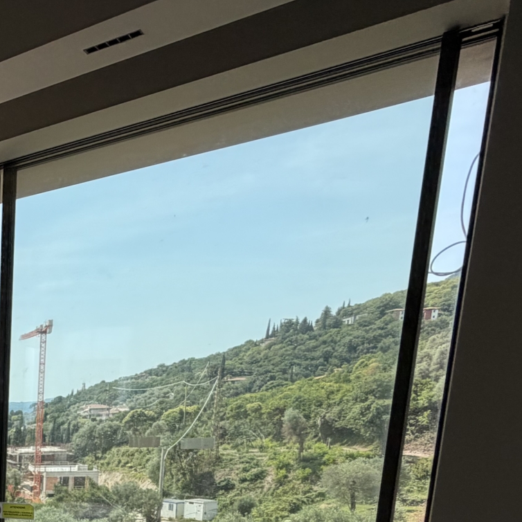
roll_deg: +1.7
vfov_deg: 35.2
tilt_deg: -12.5
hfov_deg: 28.5
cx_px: -231
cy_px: 554
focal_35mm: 42
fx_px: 717
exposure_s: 1/770
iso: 40
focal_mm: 2.22
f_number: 2.2
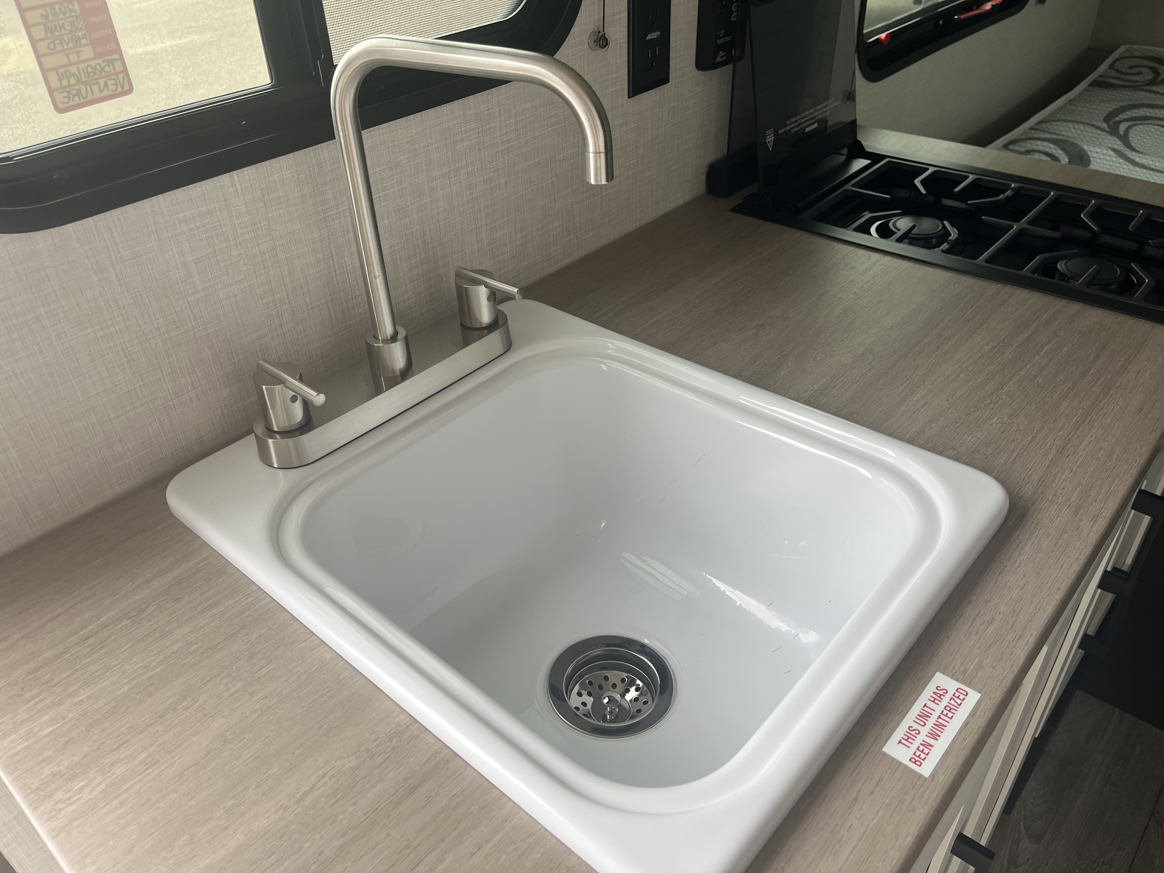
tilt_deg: -37.1
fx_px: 874
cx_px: 582
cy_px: 436
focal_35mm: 26
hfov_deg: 67.3
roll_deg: +2.3
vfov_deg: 53.1
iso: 64
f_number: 1.6
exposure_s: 1/122
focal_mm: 5.1
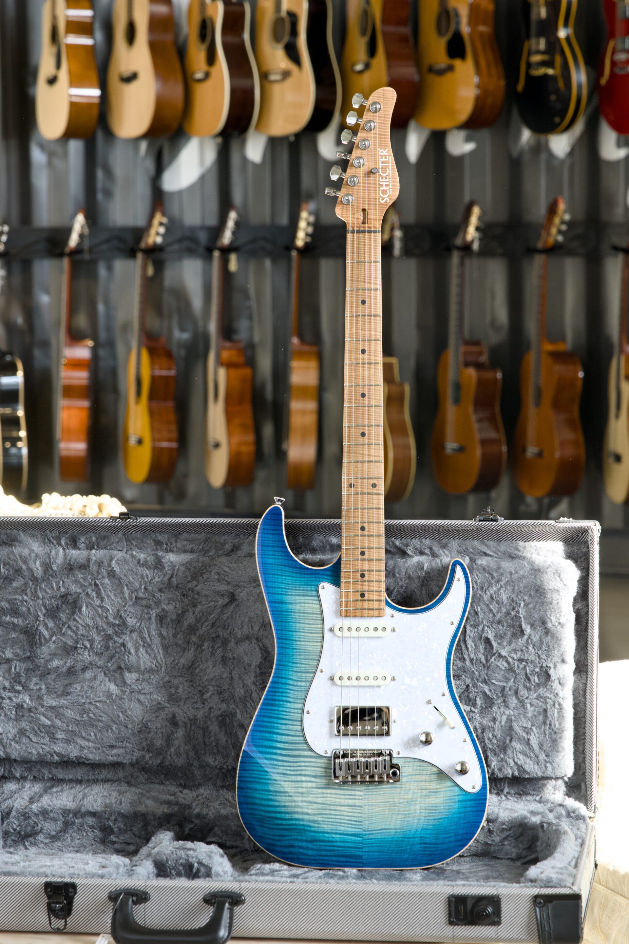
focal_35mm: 105
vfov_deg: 19.5
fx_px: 2752
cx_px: 314
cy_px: 472
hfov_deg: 13.0
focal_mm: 105
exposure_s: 1/80
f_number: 8
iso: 1250
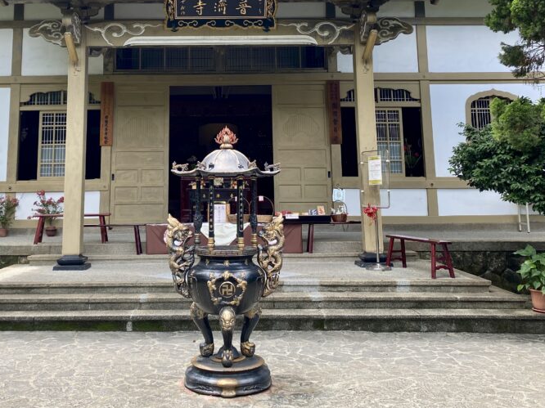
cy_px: 98
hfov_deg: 46.6
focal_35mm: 40
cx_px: 223
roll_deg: +0.8
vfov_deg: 35.1
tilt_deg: +8.7
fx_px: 630
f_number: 1.8
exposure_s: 1/423
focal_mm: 4.25
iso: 32
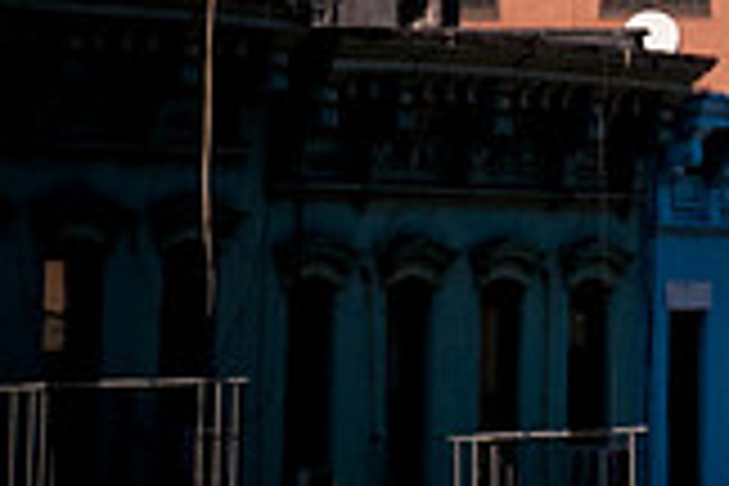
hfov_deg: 5.4
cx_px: 1089
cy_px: -259
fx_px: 7593
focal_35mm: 375
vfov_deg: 3.7
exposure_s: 1/320
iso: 200
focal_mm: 70
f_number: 9
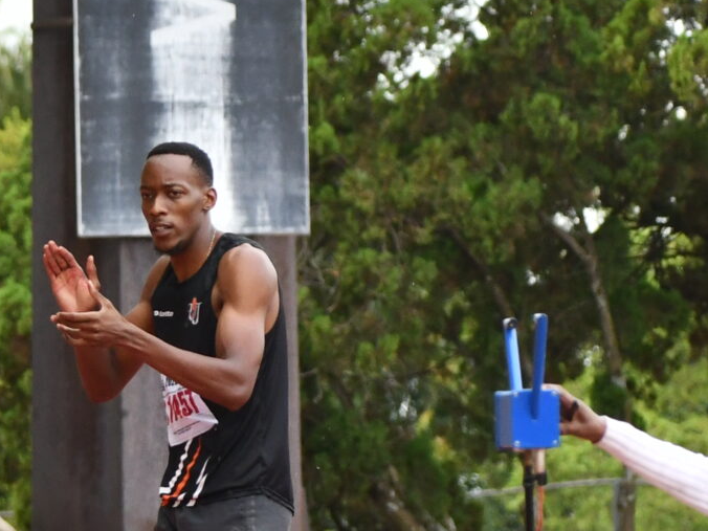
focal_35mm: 1092
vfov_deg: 1.4
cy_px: 403
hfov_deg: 1.8
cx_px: -547
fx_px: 22335
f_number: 6.3
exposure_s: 1/800
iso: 800
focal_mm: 200
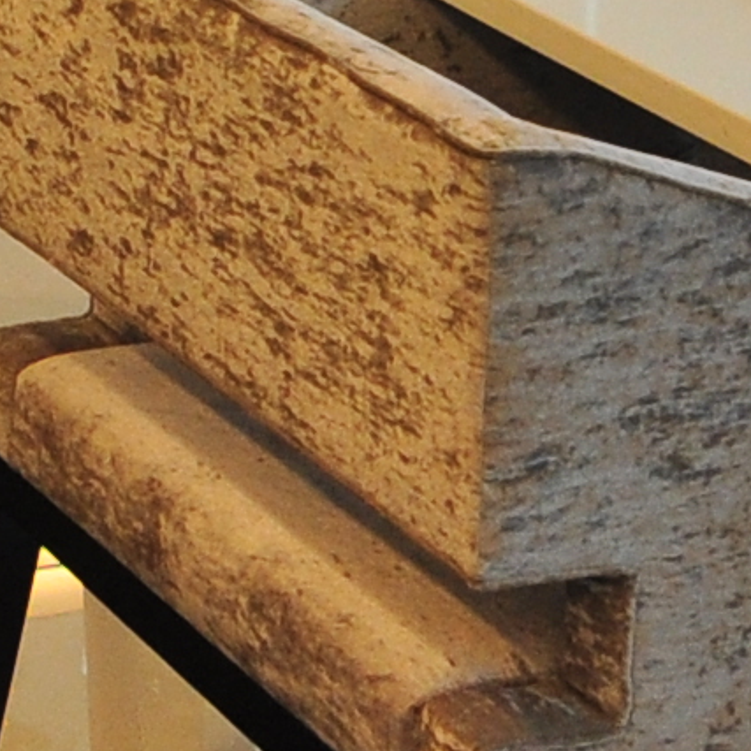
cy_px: -922
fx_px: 3611
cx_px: -828
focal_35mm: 147
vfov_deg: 10.5
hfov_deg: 10.7
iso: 400
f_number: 2.8
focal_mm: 11.5
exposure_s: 1/60
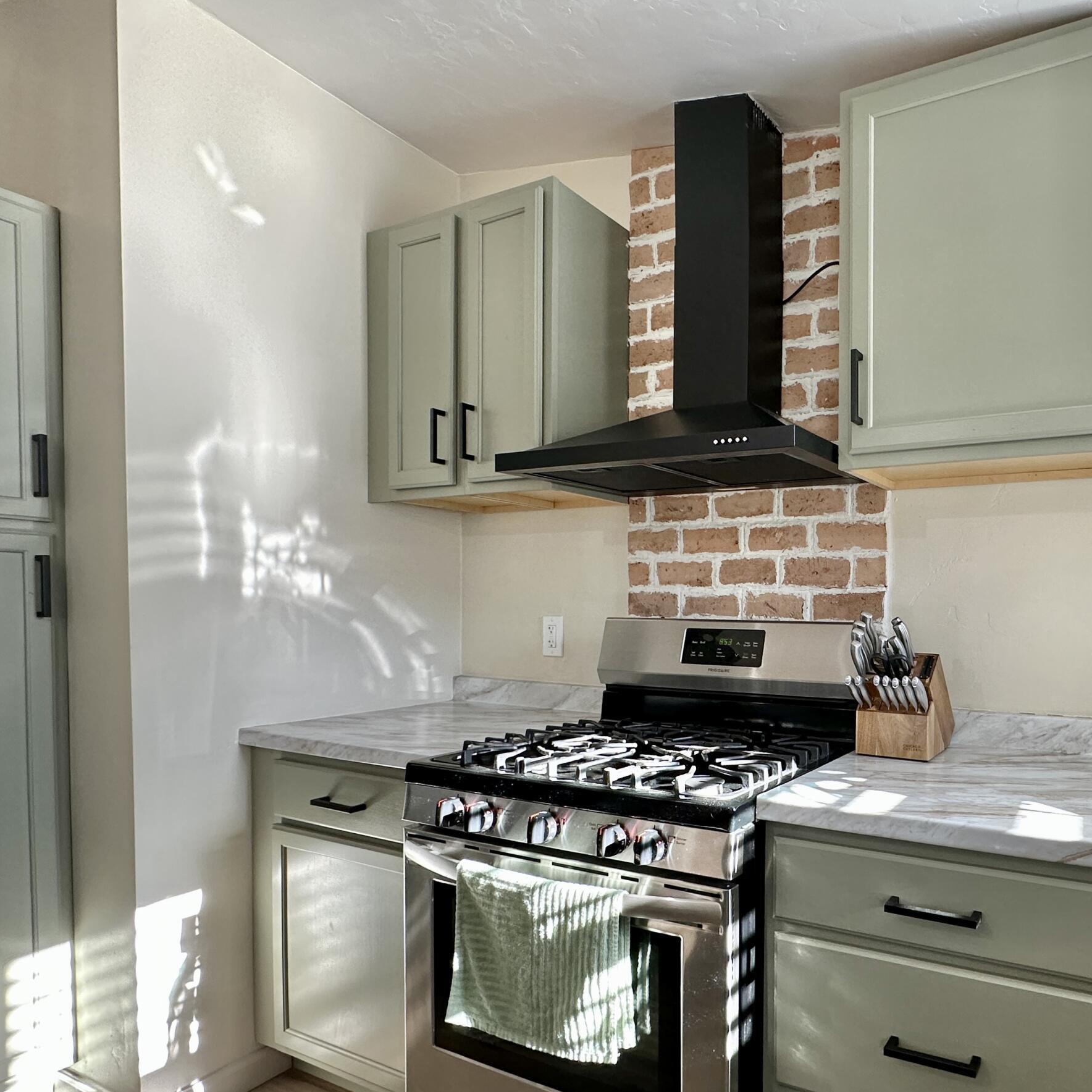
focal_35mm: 21
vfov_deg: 71.8
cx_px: 827
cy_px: 625
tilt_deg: +1.8
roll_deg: +0.0
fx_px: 749
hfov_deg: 67.3
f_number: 2.2
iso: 200
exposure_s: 1/120
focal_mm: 2.22
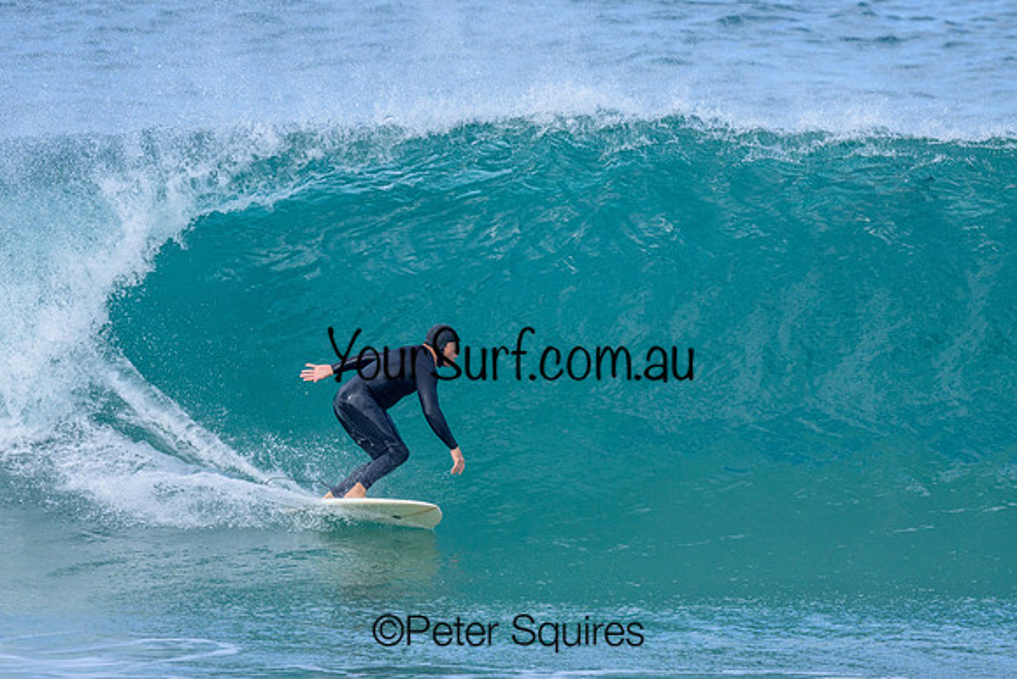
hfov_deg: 1.9
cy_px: 310
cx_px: 461
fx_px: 31065
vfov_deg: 1.3
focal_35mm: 1099
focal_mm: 800
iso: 640
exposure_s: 1/2000
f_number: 6.3
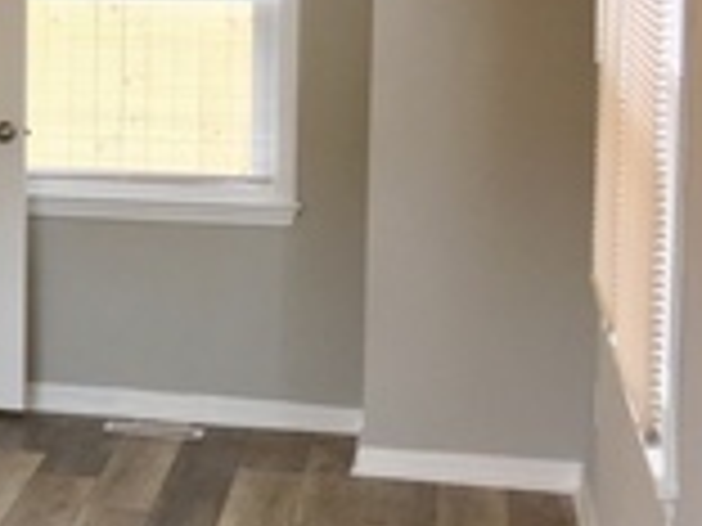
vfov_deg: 11.9
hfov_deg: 13.7
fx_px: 2515
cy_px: 31
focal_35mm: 124
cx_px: -659
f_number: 2.2
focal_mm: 4.15
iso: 40
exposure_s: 1/30
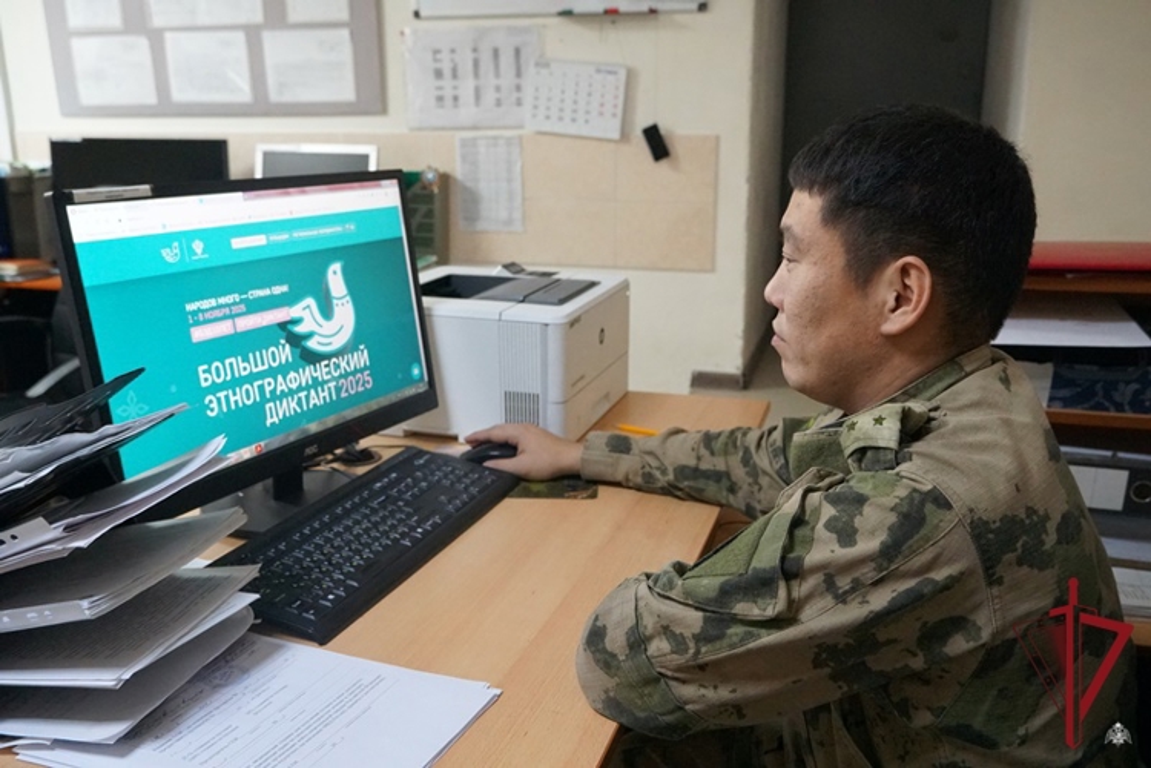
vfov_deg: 40.0
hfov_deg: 57.2
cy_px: 384
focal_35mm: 33
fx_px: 1055
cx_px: 576
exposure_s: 1/160
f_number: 4
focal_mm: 22
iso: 6400
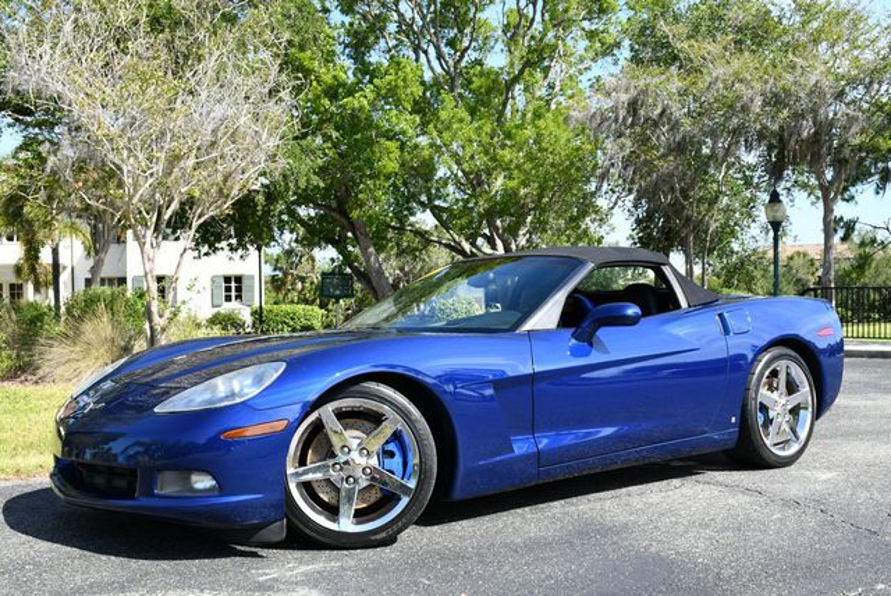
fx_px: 991
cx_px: 446
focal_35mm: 40
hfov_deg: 48.4
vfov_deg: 33.5
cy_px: 298
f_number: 8
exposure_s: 1/250
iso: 180
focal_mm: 20
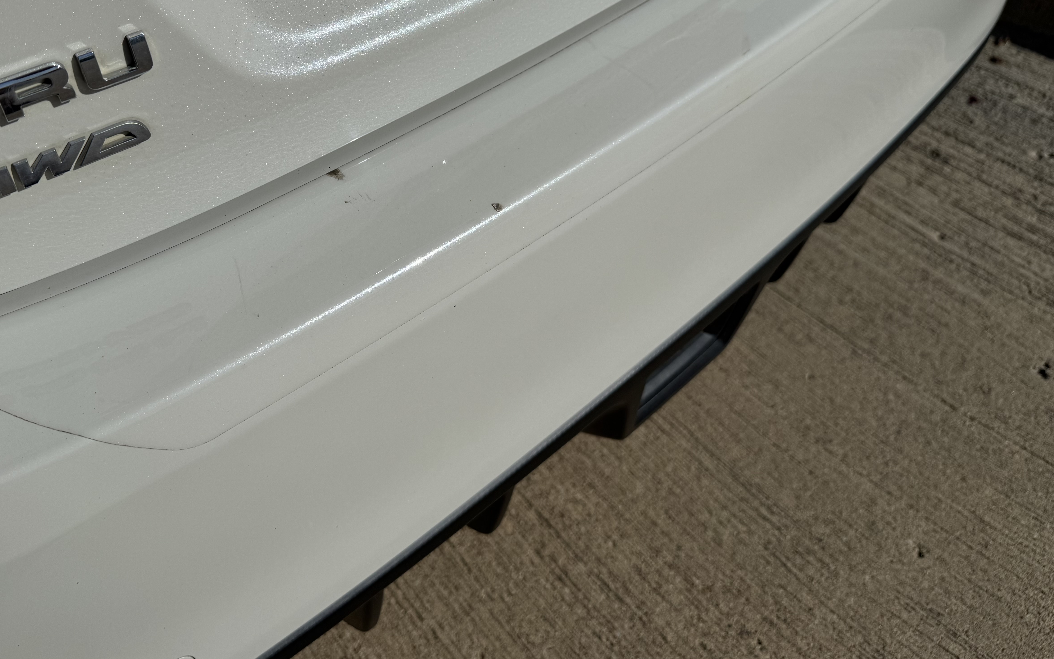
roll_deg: +5.8
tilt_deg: -42.9
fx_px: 890
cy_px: 211
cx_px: 418
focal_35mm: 31
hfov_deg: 60.7
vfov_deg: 40.0
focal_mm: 6.76
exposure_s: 1/15152
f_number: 1.78
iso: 64
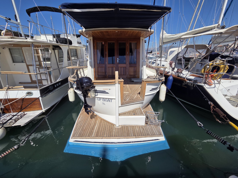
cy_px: 89
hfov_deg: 106.2
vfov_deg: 89.9
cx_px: 119
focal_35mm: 13
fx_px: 89
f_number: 2.2
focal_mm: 2.2
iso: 50
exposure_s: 1/2745
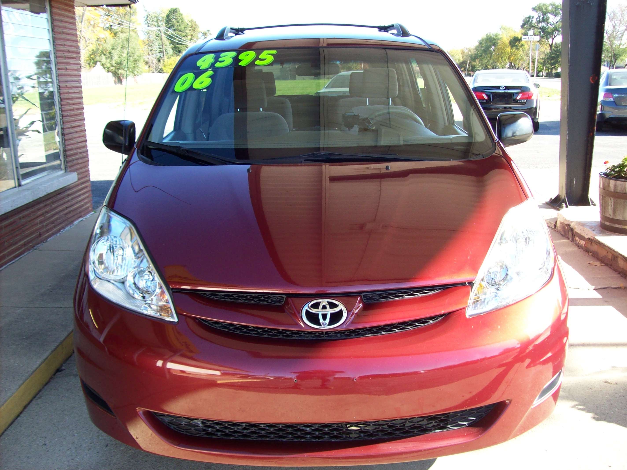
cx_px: 314
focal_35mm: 36
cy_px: 235
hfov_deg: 51.4
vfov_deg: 39.6
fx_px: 652
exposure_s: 1/152
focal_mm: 6
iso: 80
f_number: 2.7
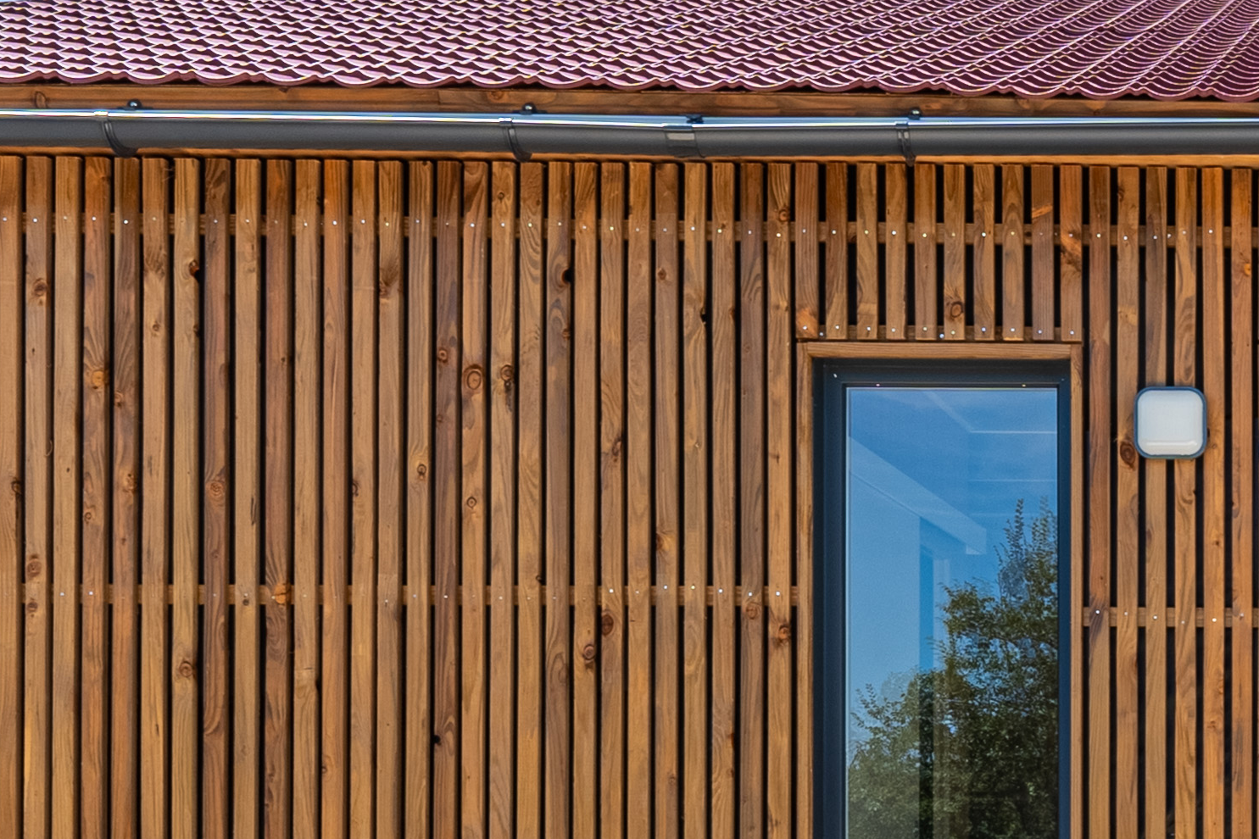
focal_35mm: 66
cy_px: 997
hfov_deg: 24.9
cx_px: 1777
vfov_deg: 19.5
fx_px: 2308
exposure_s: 1/500
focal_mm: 14
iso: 100
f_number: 13
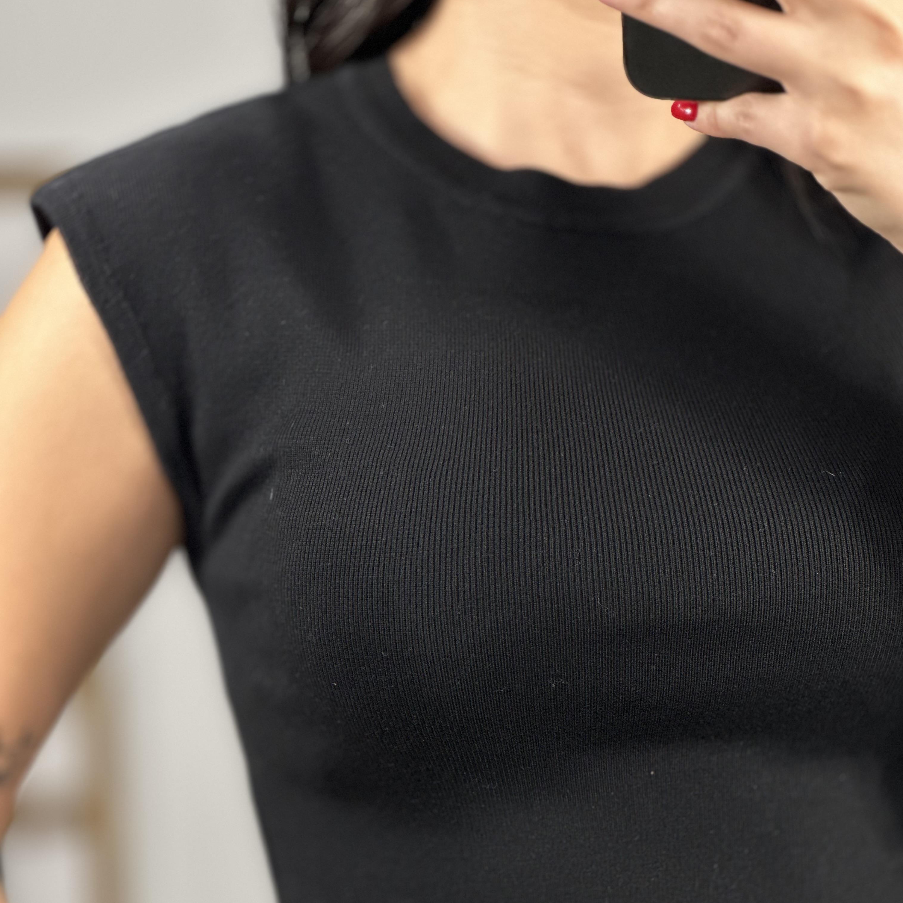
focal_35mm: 91
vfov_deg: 19.0
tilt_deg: -30.0
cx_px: 452
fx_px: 2686
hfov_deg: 19.1
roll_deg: +7.8
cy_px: 572
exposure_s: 1/50
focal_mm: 9
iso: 160
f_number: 2.8
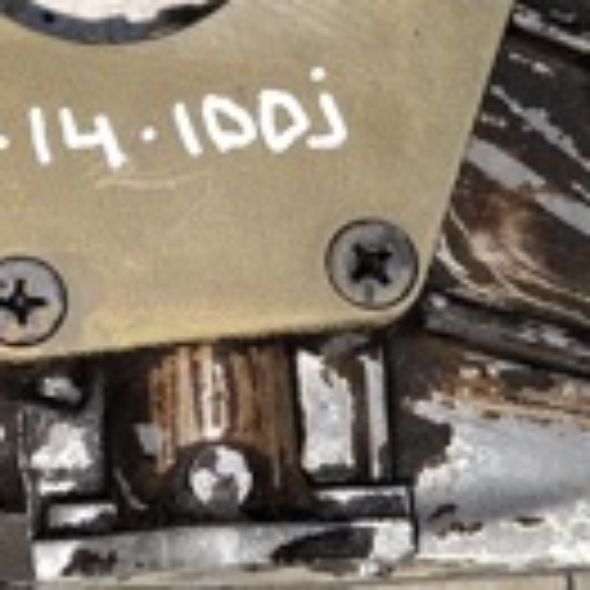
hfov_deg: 17.3
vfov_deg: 17.4
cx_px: 72
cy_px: 128
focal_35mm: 99
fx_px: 1909
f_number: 1.8
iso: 250
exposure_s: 1/120
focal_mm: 5.54
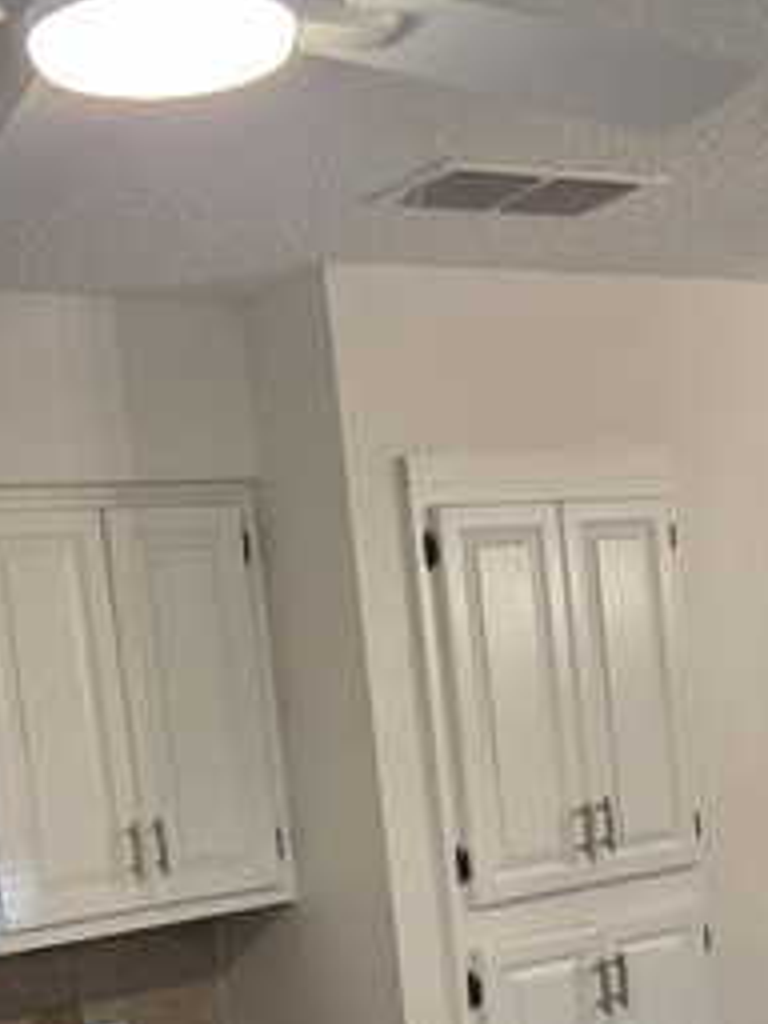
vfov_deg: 31.3
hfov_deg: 24.4
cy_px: 836
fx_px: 1775
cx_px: 394
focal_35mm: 60
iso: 160
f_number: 1.8
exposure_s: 1/120
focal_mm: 5.4
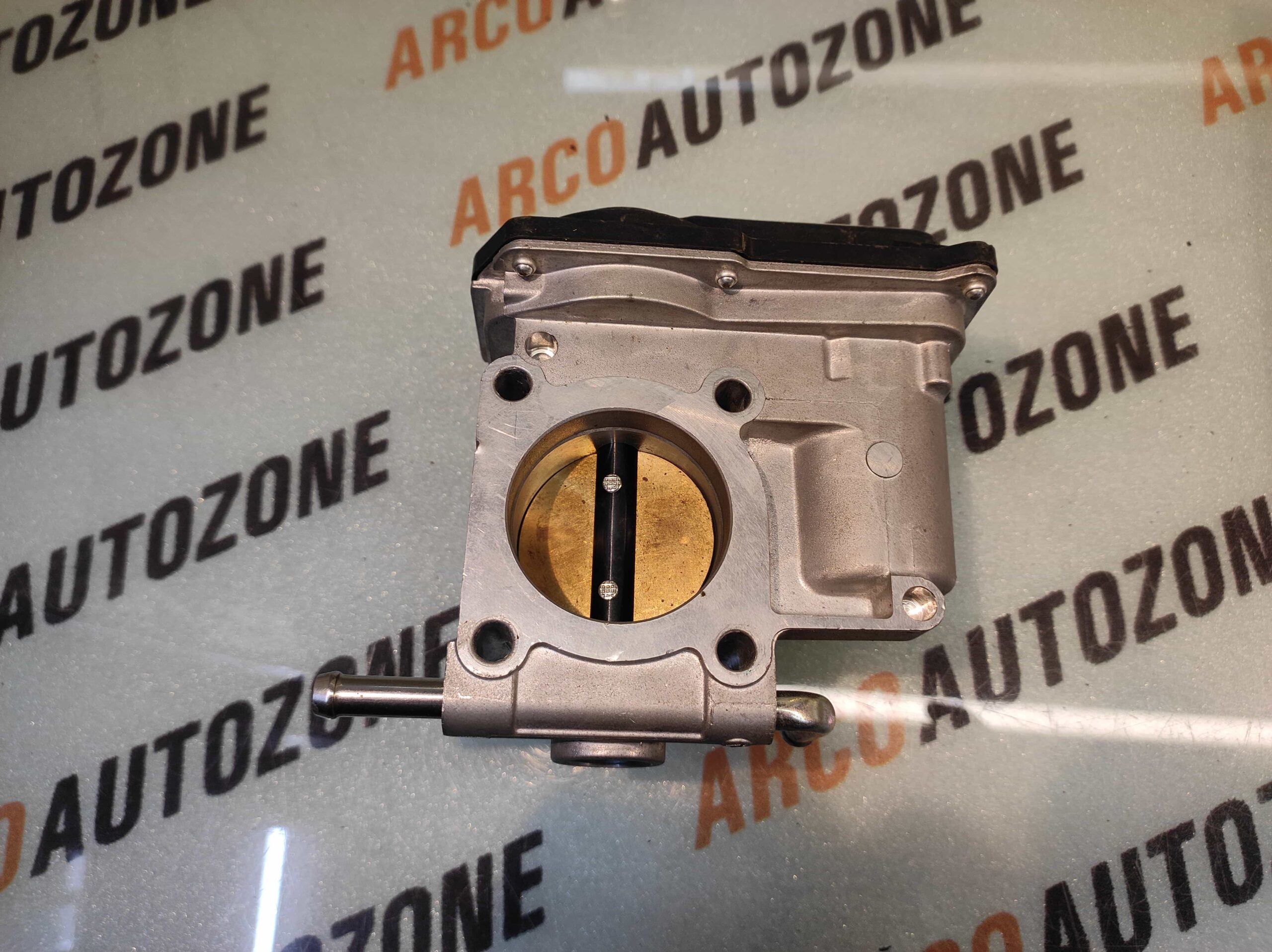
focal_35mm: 17
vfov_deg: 74.7
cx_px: 636
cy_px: 476
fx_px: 624
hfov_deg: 91.1
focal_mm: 4.74
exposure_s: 1/50
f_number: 1.79
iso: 179
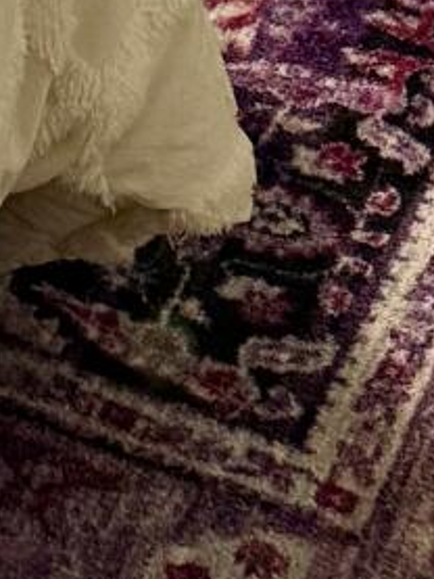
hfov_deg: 8.3
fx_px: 2890
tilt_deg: -10.5
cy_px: -1145
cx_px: -321
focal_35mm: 173
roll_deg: +1.5
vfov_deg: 9.2
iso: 250
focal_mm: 6.76
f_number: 1.78
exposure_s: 1/60
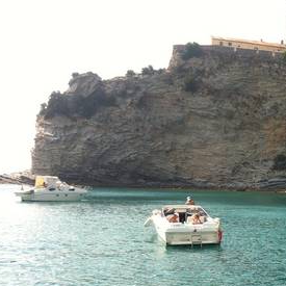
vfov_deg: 23.9
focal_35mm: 72
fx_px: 673
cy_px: 182
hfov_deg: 23.1
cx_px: 277
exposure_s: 1/794
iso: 80
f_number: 2.8
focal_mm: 3.85
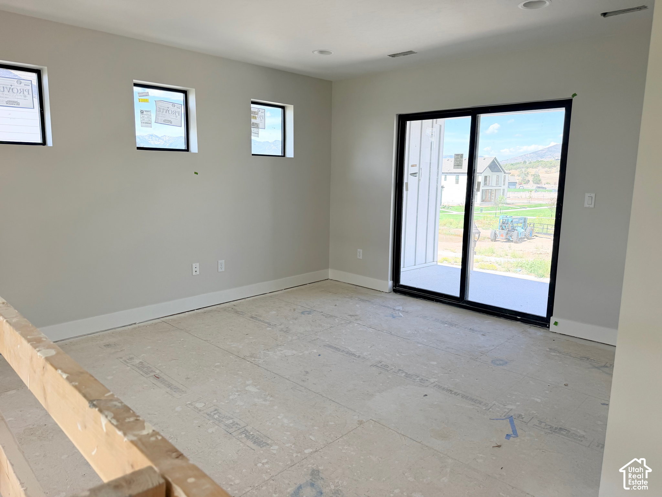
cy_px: 248
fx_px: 459
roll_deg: +0.6
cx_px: 331
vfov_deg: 56.8
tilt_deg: -9.3
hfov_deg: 71.6
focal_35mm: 24
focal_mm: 6.76
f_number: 1.78
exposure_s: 1/589
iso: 100
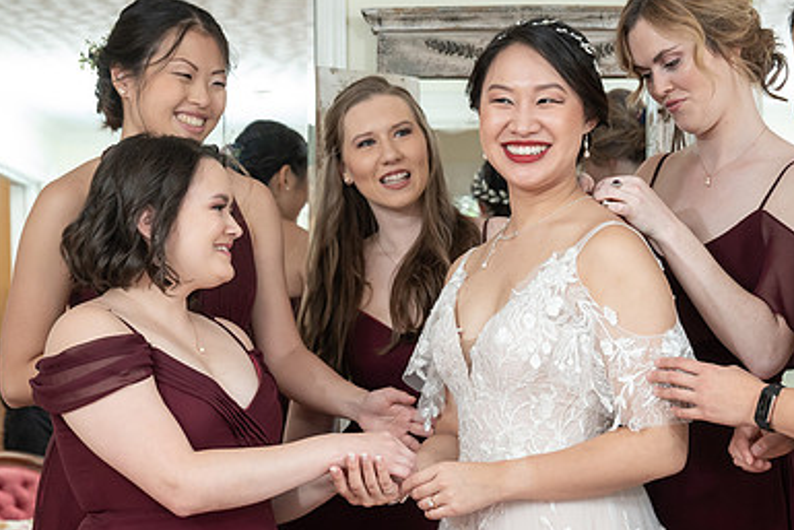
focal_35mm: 81
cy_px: 272
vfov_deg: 16.9
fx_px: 1787
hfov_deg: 24.9
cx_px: 535
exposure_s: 1/200
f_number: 4
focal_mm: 47
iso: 2000
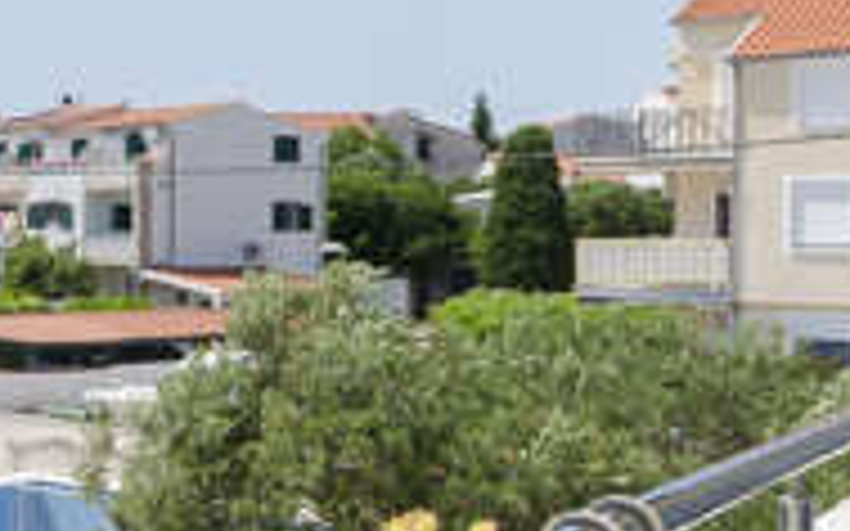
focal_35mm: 62
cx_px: -382
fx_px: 1436
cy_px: 241
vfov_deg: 20.9
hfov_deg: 25.7
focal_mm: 10
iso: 100
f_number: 8
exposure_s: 1/200
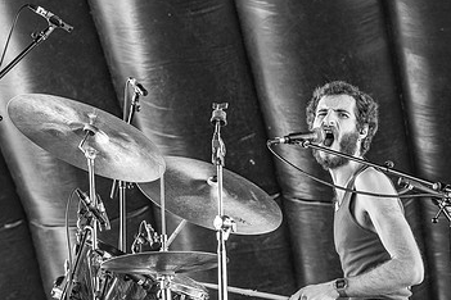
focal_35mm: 124
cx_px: 302
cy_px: 158
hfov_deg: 16.5
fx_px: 1553
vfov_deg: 11.1
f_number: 5.6
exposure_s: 1/320
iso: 2000
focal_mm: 75
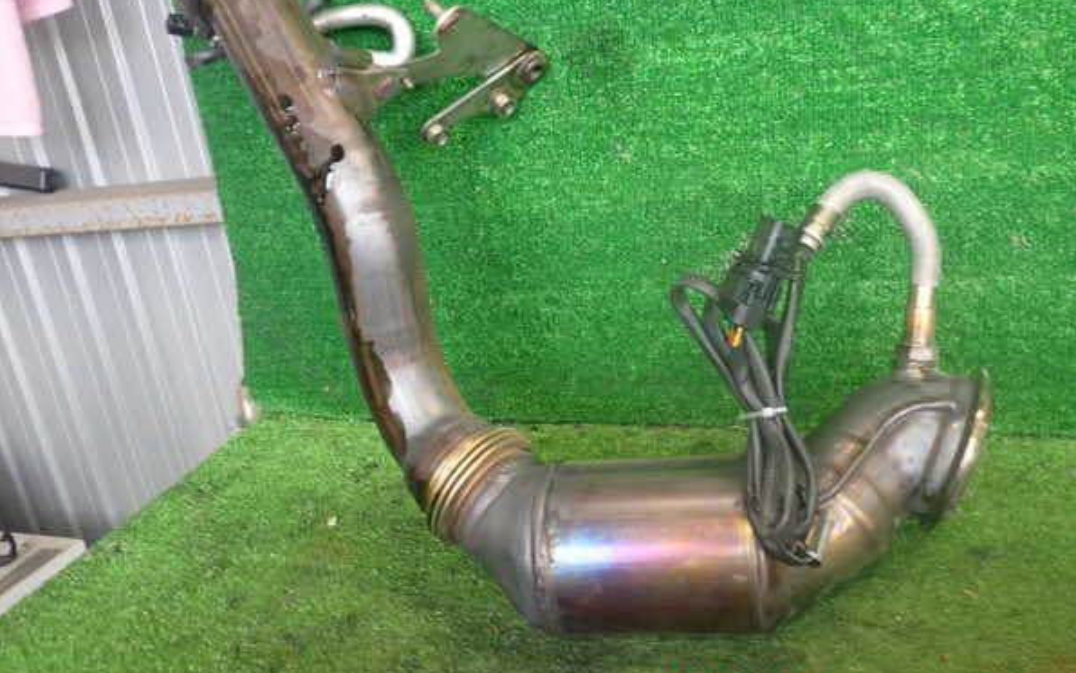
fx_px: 939
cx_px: 538
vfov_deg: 39.4
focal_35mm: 32
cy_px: 310
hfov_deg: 59.6
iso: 250
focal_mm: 5.4
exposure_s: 1/30
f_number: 2.3
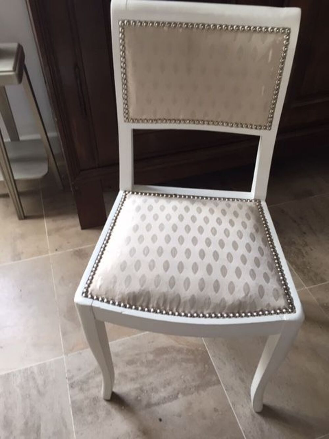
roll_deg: +1.8
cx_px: 164
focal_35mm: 29
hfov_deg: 48.2
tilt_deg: -42.4
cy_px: 220
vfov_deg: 61.7
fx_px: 367
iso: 32
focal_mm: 4.15
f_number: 2.2
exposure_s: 1/33
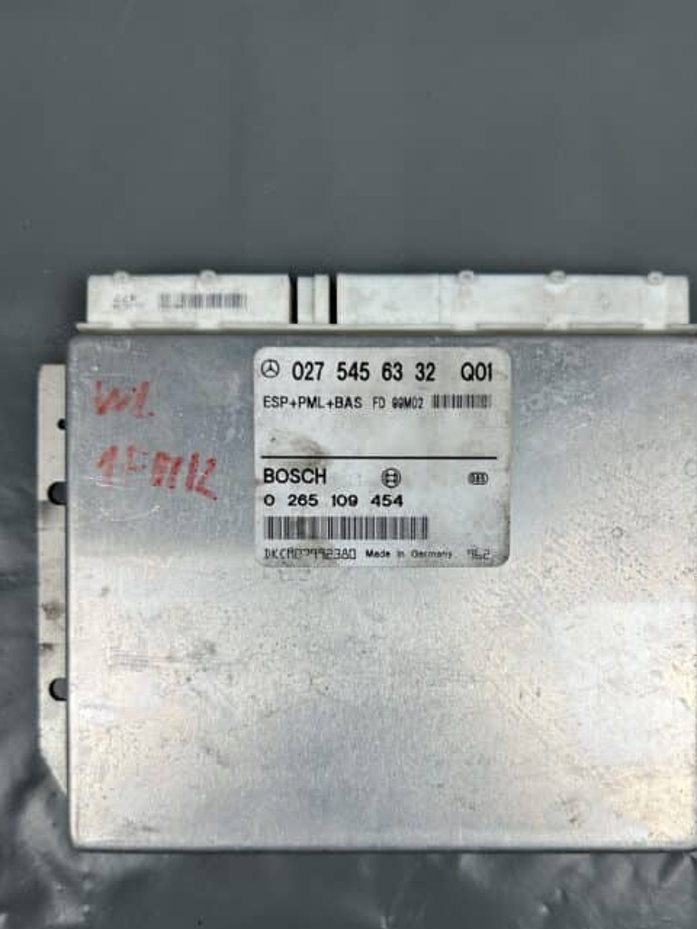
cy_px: 579
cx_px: 398
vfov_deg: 59.2
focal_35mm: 30
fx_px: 805
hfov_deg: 46.7
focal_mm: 6.86
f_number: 1.78
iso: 64
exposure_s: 1/188
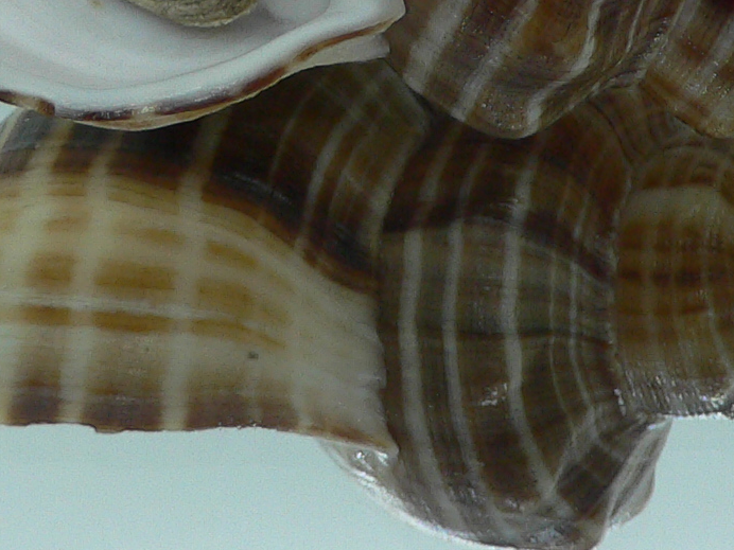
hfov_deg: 19.3
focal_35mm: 102
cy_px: -210
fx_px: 2163
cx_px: 402
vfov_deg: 13.8
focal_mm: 4.6
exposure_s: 1/60
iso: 100
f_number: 2.8
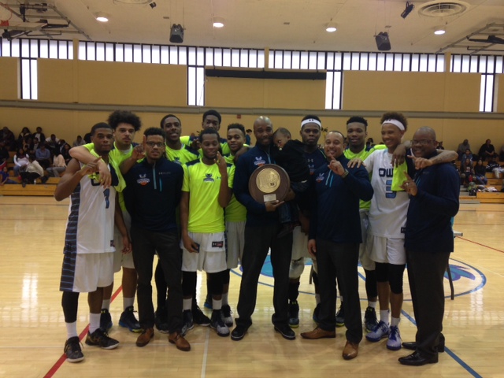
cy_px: 189
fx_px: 480
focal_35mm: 33
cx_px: 252
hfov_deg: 55.4
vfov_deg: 42.9
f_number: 2.4
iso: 80
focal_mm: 4.12
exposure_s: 1/20
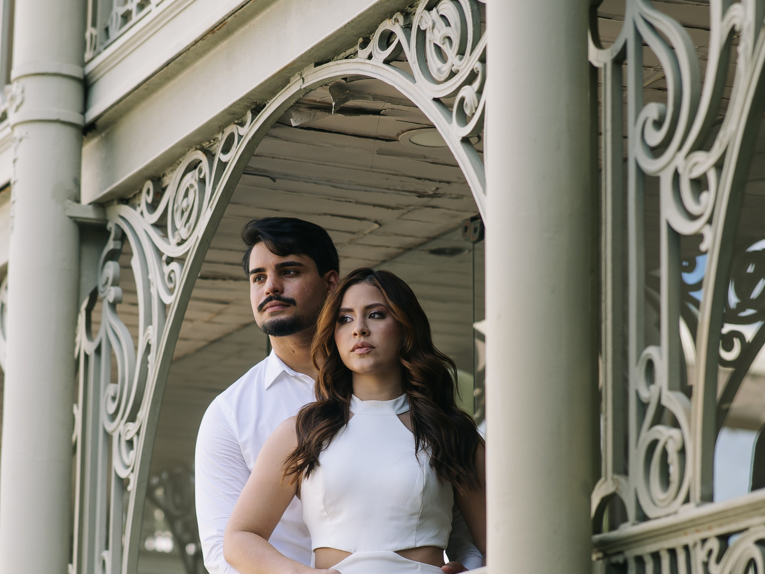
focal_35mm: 136
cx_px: 327
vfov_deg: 10.9
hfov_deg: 14.5
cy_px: 402
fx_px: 3006
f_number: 2.8
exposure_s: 1/800
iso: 160
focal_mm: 85
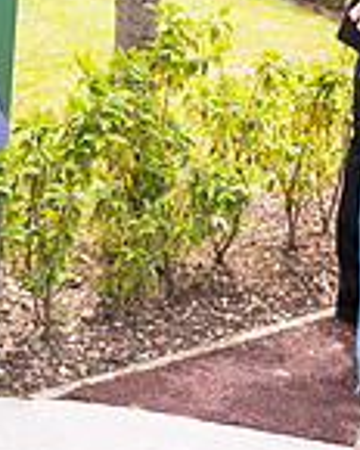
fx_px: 1452
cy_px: -45
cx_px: -276
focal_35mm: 109
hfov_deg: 12.9
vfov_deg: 17.1
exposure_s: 1/1000
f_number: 3.5
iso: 250
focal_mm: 29
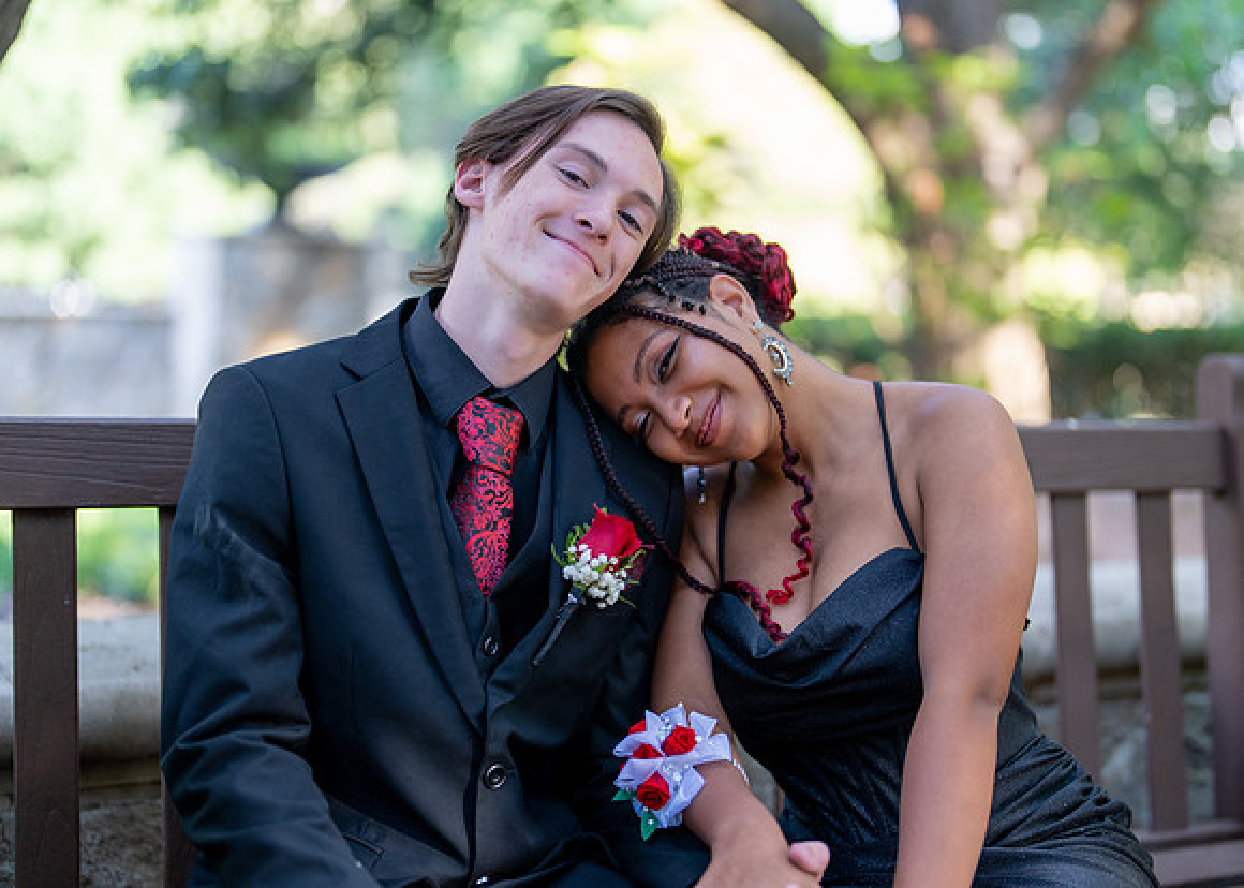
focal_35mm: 57
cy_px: 432
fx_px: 2020
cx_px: 665
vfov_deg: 24.8
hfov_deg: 34.2
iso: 200
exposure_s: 1/400
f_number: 1.2
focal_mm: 50
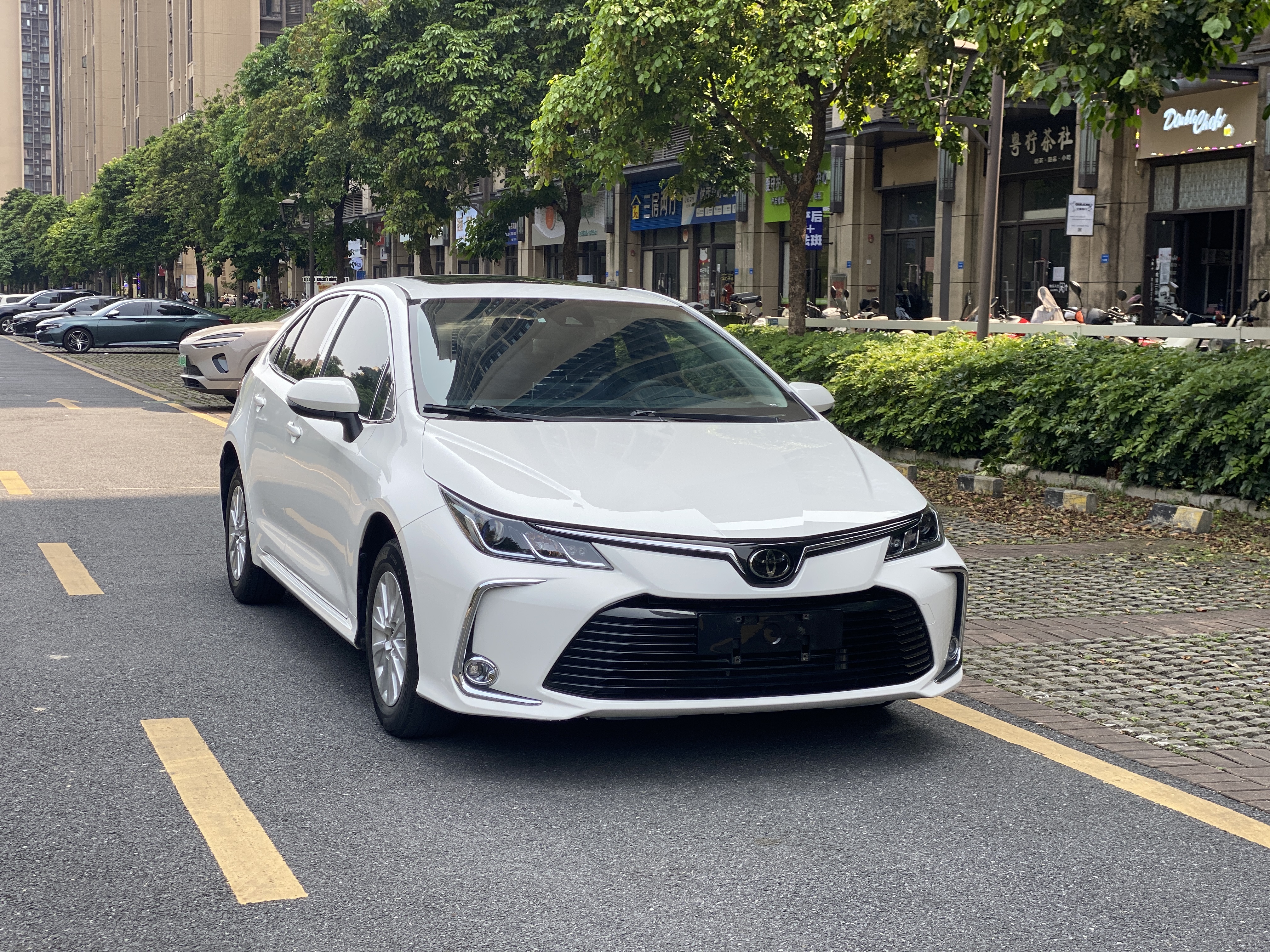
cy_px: 476
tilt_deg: -5.8
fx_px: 1908
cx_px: 635
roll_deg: -0.6
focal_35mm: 52
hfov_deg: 36.8
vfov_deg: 28.0
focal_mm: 6
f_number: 2
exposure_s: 1/461
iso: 20
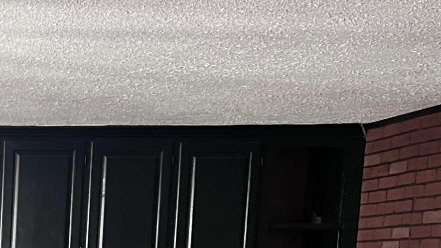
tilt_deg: -7.6
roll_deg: -0.3
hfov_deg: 19.6
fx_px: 1123
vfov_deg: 11.7
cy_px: 433
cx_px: -201
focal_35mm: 96
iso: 500
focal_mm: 5.7
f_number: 1.5
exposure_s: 1/40
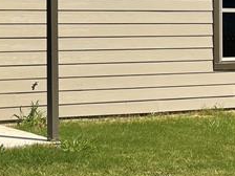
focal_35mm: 119
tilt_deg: -0.8
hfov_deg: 16.0
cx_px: -28
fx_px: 808
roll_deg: +0.6
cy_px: 23
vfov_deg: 12.4
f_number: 1.6
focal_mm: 4.2
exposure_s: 1/3040
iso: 32
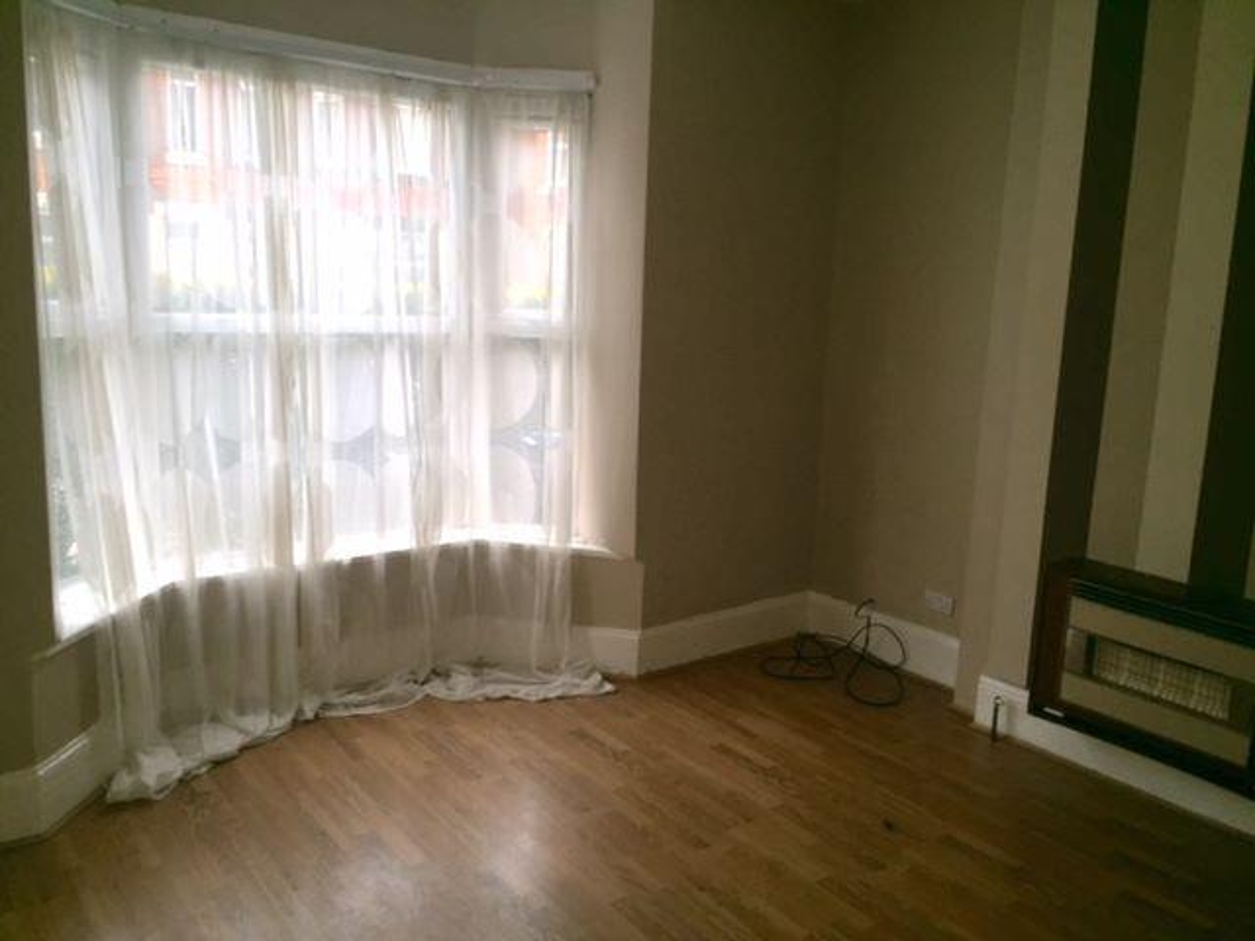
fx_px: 1051
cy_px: 470
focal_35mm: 29
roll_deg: -2.0
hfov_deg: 61.7
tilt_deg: -10.7
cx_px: 628
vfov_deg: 48.2
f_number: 2.2
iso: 40
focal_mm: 4.15
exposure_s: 1/33
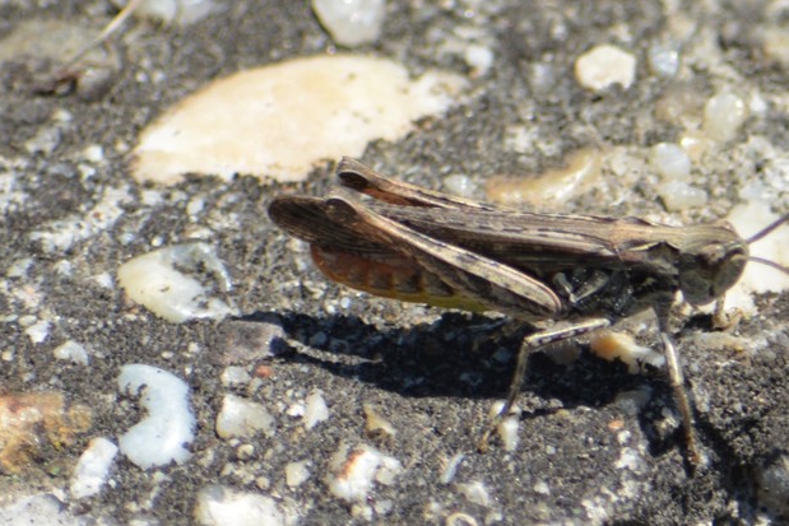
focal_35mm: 697
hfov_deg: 3.0
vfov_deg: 2.0
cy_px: 304
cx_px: 440
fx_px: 15279
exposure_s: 1/200
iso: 100
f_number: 8
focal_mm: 300
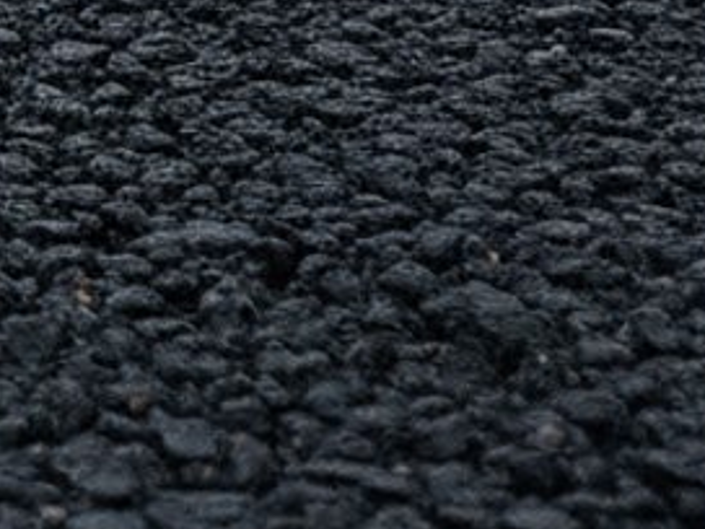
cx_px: -604
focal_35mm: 106
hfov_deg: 15.6
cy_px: -337
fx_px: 2159
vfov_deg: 13.0
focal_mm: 6.8
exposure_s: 1/1095
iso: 752
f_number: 1.78
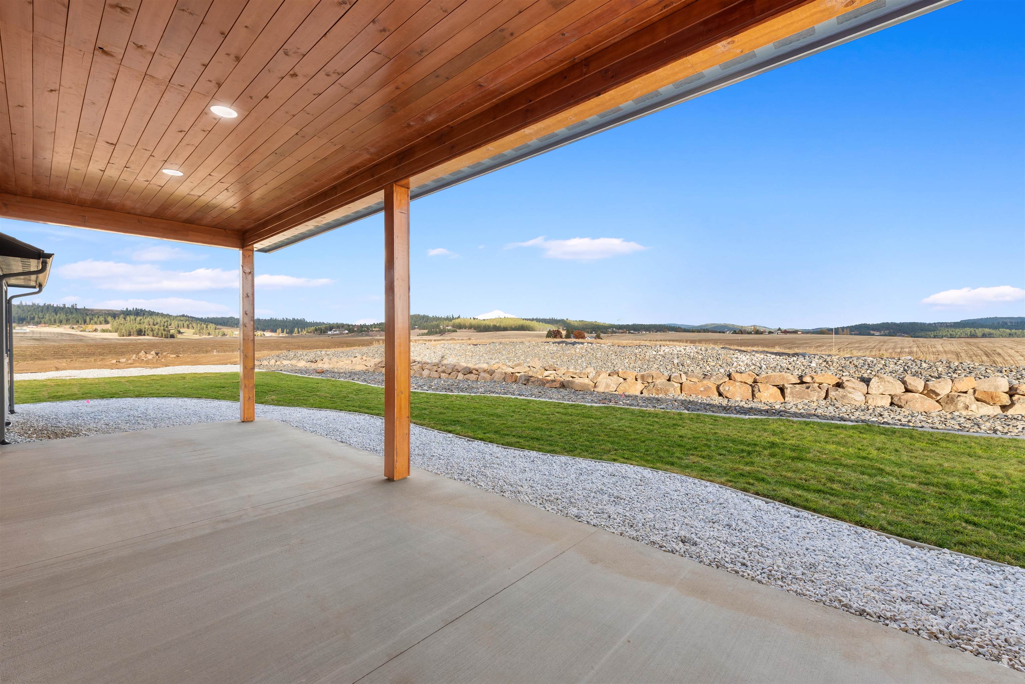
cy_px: 342
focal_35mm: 15
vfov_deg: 77.4
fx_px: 427
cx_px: 512
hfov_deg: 100.4
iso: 100
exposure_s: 1/8
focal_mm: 15
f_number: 8
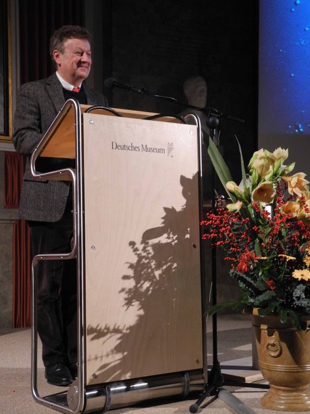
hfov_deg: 24.0
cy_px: 207
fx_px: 729
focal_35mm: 61
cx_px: 155
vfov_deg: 31.7
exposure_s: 1/13
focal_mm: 13
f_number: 3.5
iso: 400
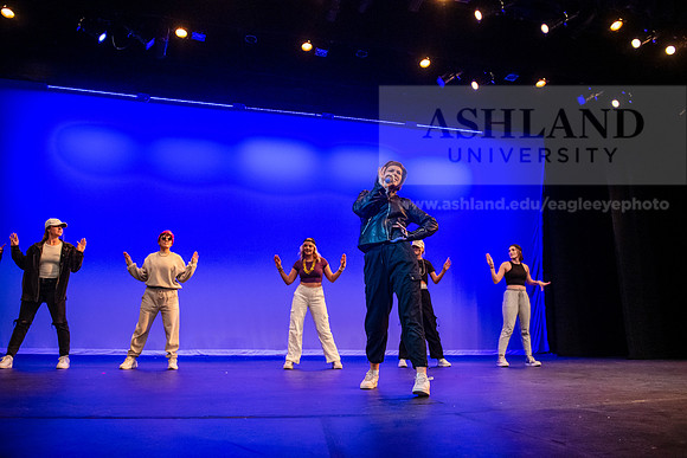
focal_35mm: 27
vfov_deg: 48.0
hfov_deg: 67.4
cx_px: 344
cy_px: 229
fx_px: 515
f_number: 3.5
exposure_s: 1/320
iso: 4000
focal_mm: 27
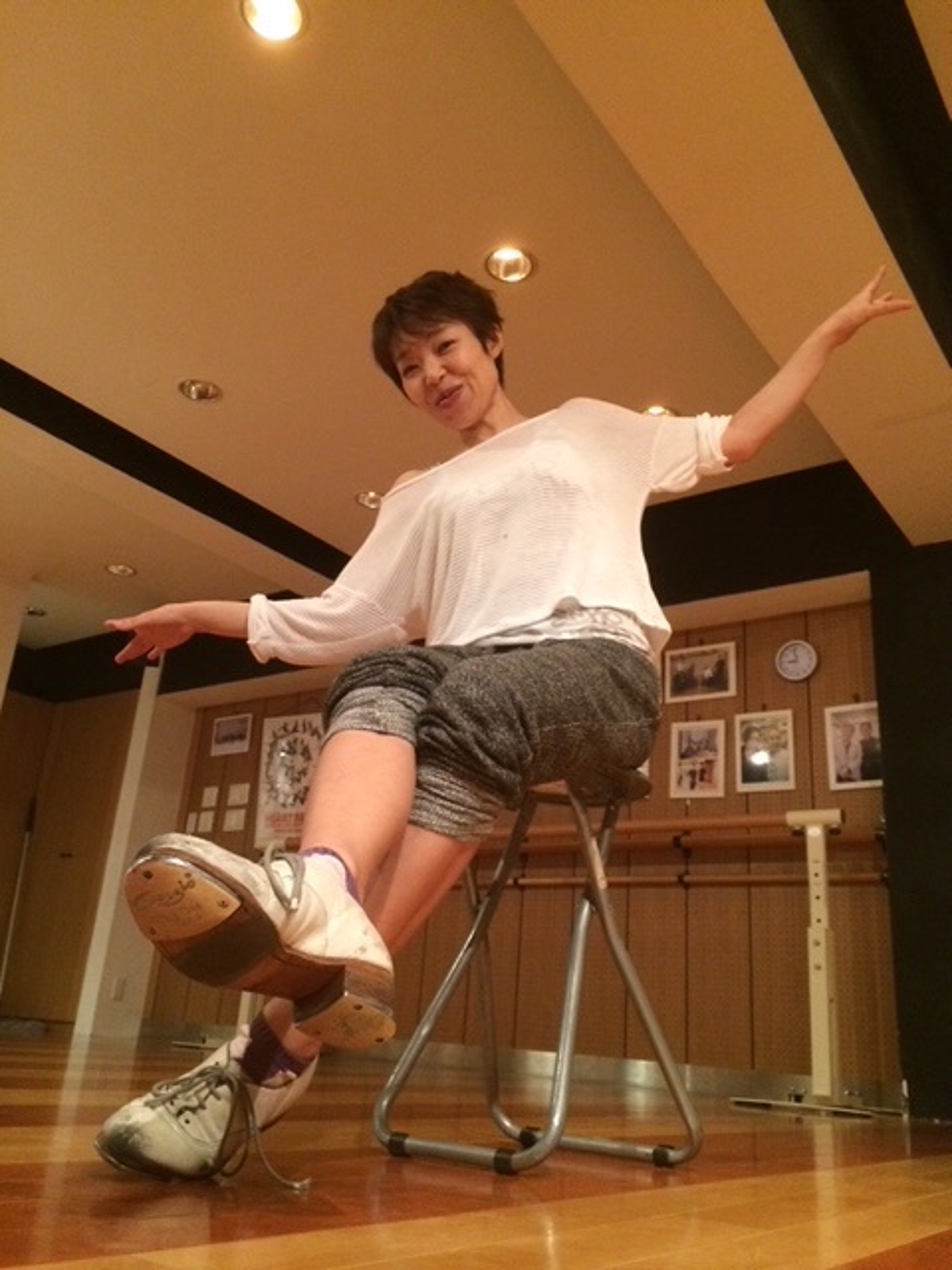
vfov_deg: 60.0
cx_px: 476
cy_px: 635
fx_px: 1100
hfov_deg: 46.8
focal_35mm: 30
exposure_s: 1/17
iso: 320
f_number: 2.2
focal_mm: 4.12
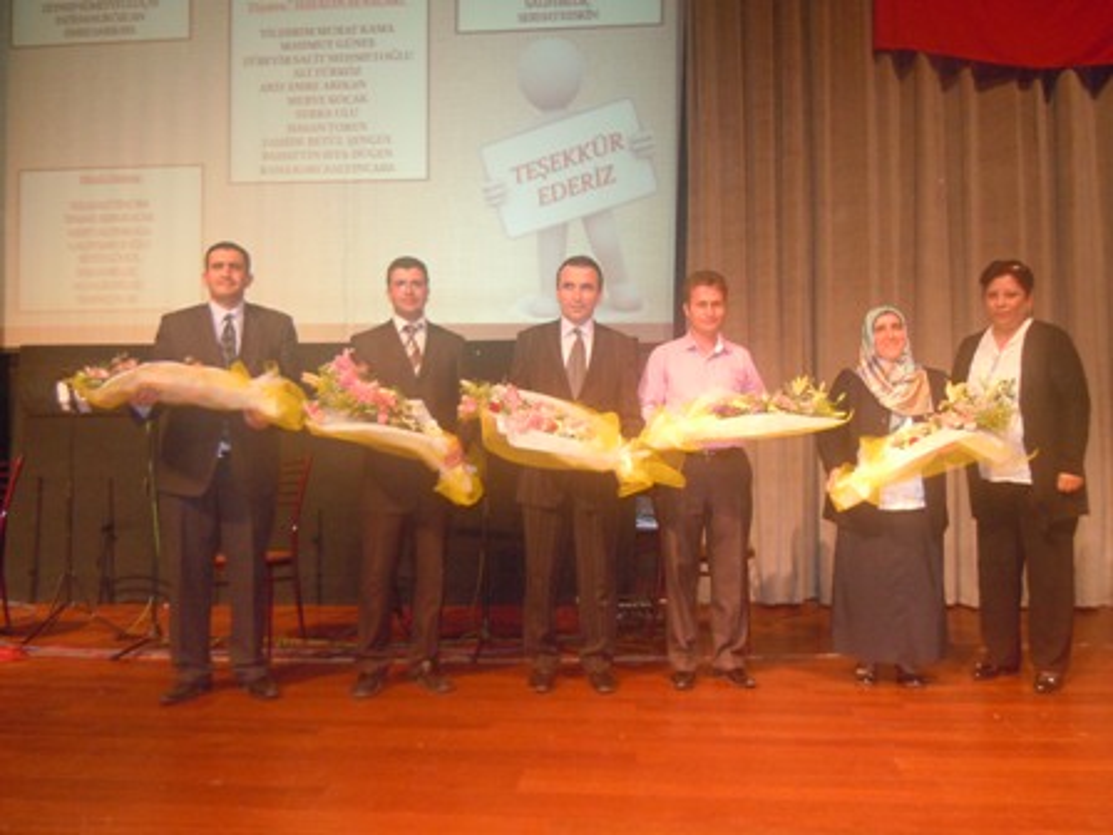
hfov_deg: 60.0
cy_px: 418
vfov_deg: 46.8
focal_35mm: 30
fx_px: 965
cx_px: 556
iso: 640
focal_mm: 5.4
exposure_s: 1/30
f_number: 3.5
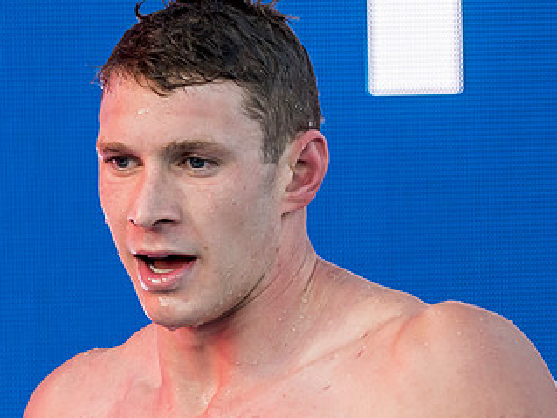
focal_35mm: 1077
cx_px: 228
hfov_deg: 1.8
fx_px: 17323
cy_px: 206
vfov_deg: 1.4
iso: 400
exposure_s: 1/640
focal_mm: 200
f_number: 3.5
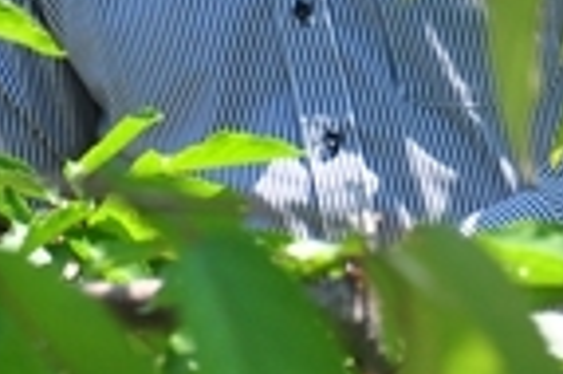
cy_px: -437
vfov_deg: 3.6
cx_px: 146
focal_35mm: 377
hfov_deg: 5.5
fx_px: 5889
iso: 400
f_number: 5
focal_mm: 52
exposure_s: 1/800
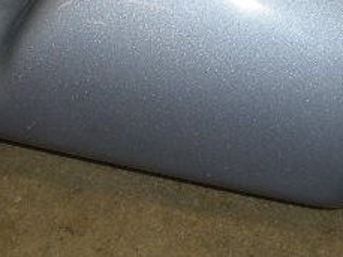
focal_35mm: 106
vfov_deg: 13.8
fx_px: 1051
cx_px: 141
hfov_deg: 18.5
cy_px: -4
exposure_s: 1/30
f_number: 3.1
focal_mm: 6.3
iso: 64
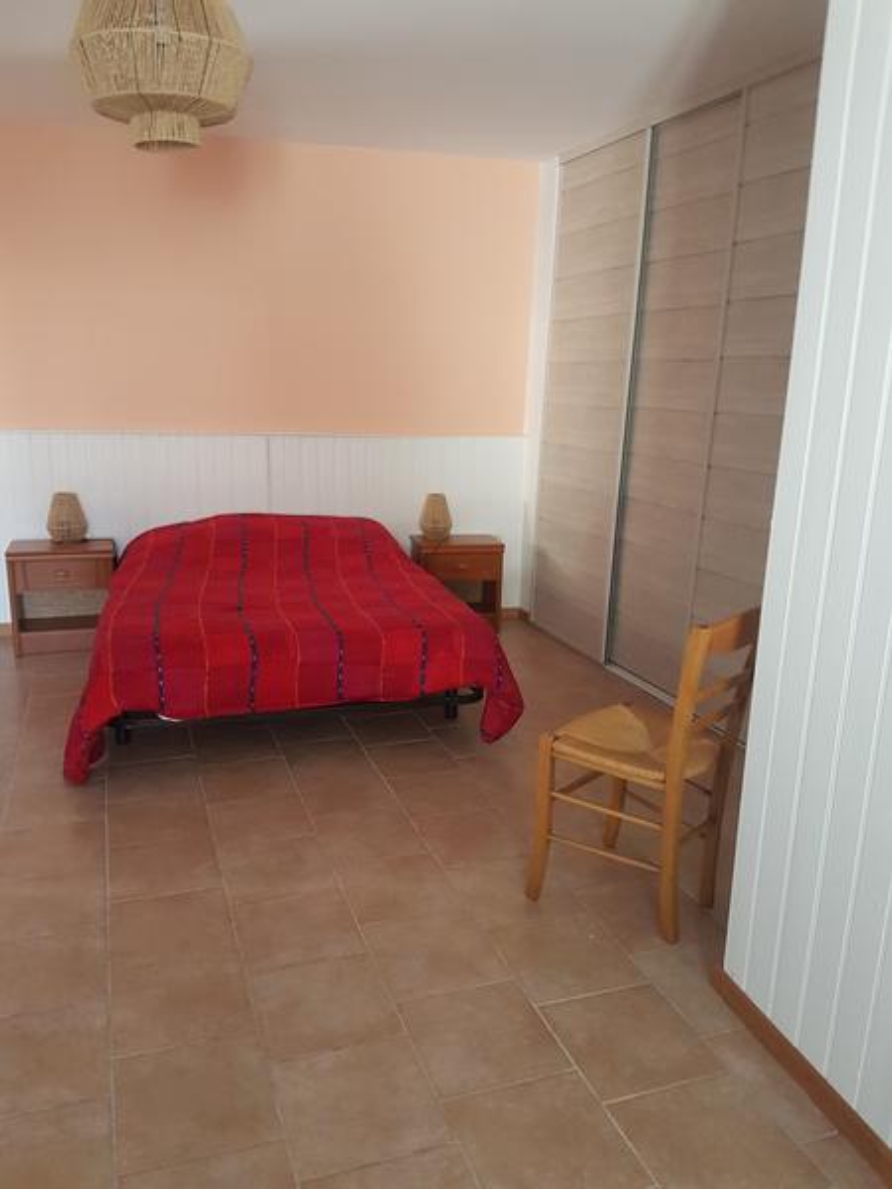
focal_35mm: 26
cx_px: 446
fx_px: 893
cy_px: 594
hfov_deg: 53.1
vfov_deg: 67.3
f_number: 1.7
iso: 200
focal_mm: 4.2
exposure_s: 1/15
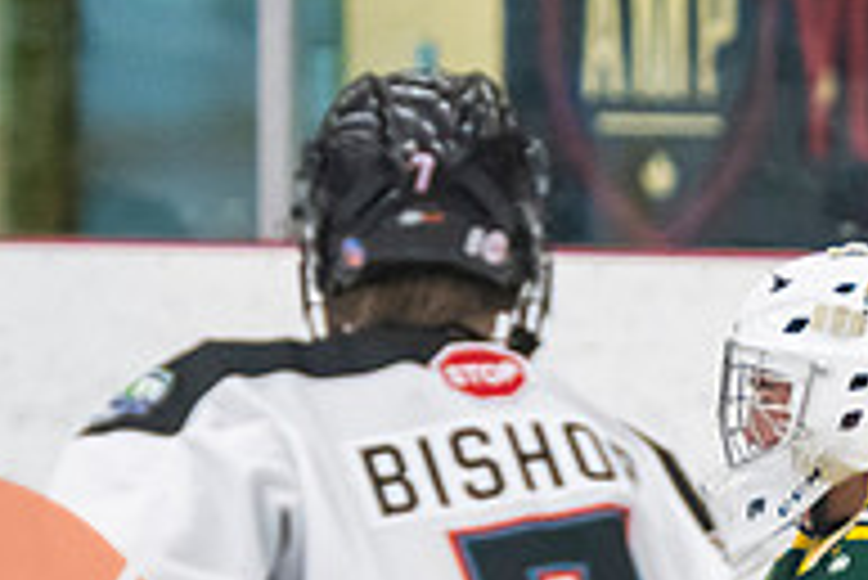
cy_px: 638
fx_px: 16697
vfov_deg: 2.0
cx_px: 1005
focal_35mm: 692
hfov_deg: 3.0
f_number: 3.2
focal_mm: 145
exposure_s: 1/640
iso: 2500
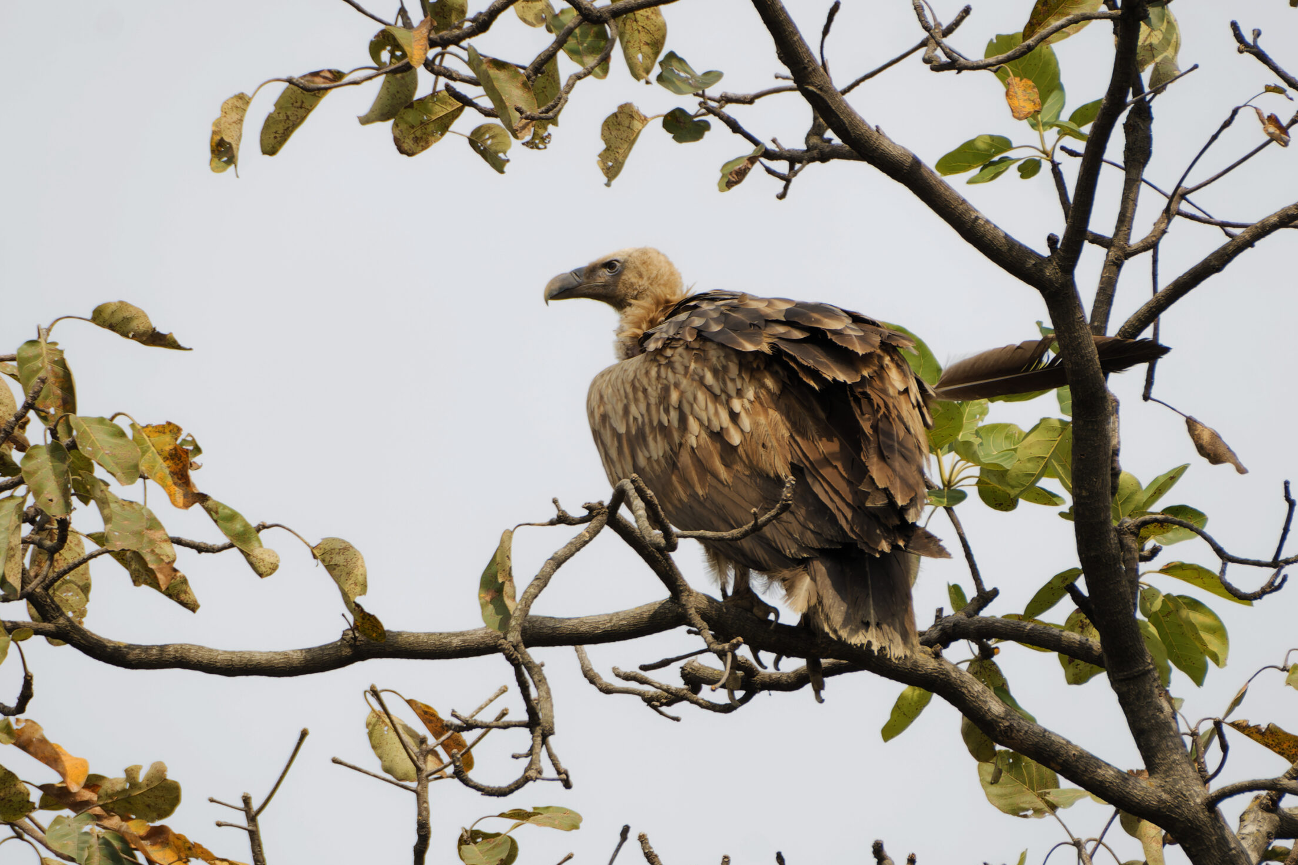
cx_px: 578
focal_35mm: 1024
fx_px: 36921
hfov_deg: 2.0
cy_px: 463
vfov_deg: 1.3
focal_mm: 500
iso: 400
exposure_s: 1/800
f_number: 6.3
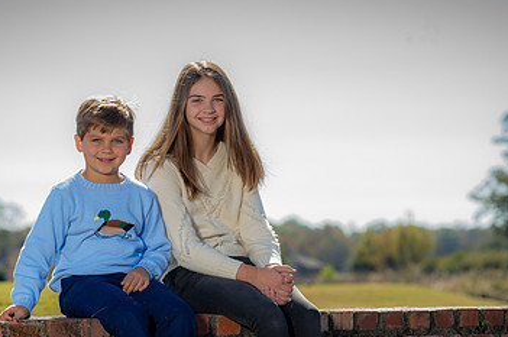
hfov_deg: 11.3
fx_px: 2565
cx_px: 239
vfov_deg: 7.5
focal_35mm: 182
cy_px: 249
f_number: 5
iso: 50
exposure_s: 1/250
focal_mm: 110
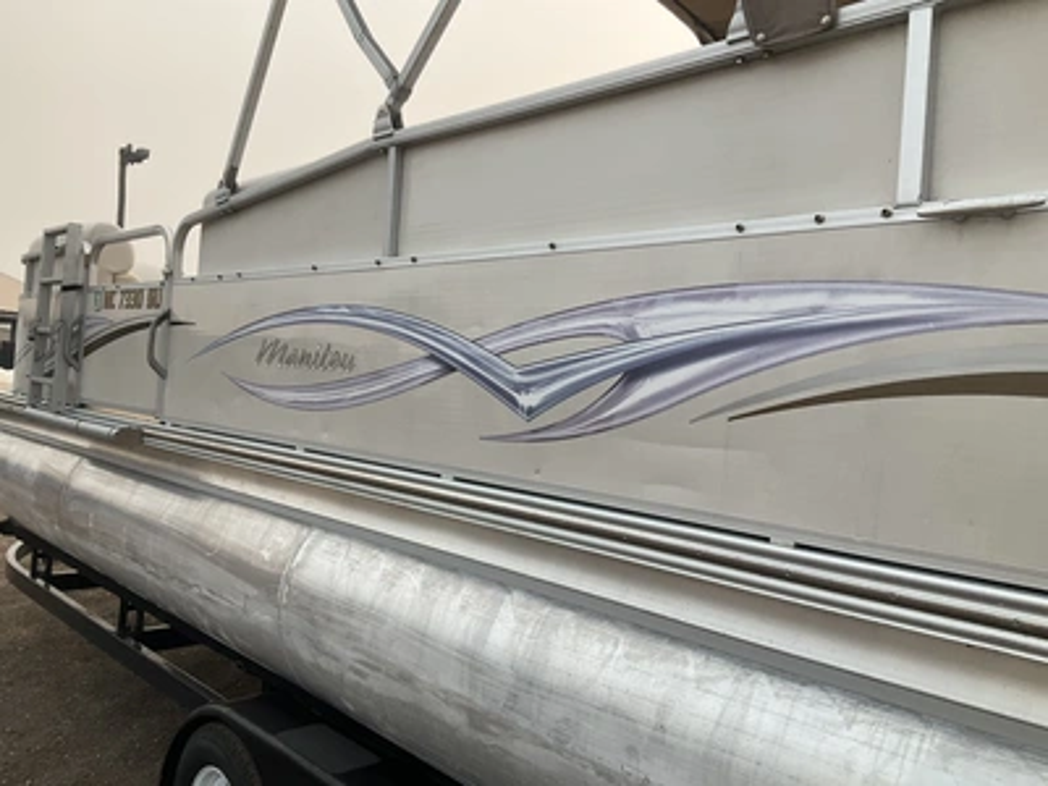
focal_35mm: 29
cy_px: 393
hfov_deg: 61.7
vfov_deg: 48.2
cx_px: 524
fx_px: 878
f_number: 1.8
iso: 25
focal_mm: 3
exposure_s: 1/1311
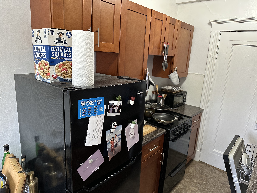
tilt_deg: -13.4
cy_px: 96
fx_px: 178
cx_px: 128
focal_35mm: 24
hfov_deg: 71.6
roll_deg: -3.7
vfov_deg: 56.8
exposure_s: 1/60
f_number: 1.78
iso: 320
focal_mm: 6.86
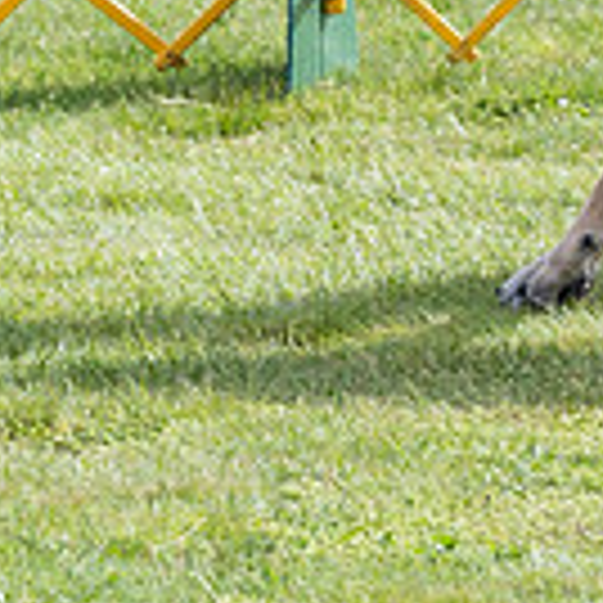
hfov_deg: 2.7
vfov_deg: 2.7
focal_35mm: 638
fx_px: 12574
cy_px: -522
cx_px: 693
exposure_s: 1/1250
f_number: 5.6
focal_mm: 132
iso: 400
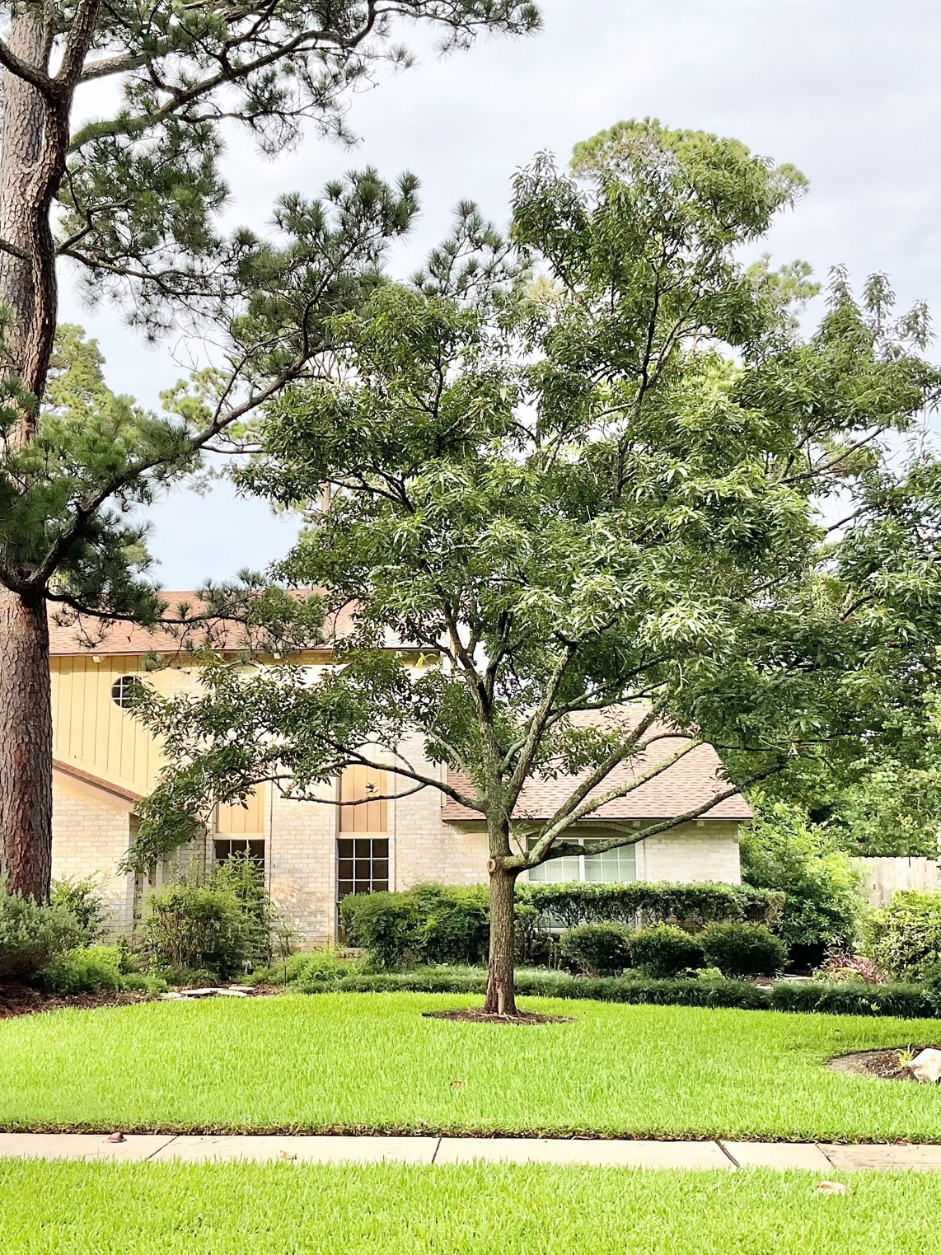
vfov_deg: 47.9
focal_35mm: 39
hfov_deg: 36.7
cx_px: 389
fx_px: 1414
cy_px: 630
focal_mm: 3
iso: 16
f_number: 1.8
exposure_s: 1/386
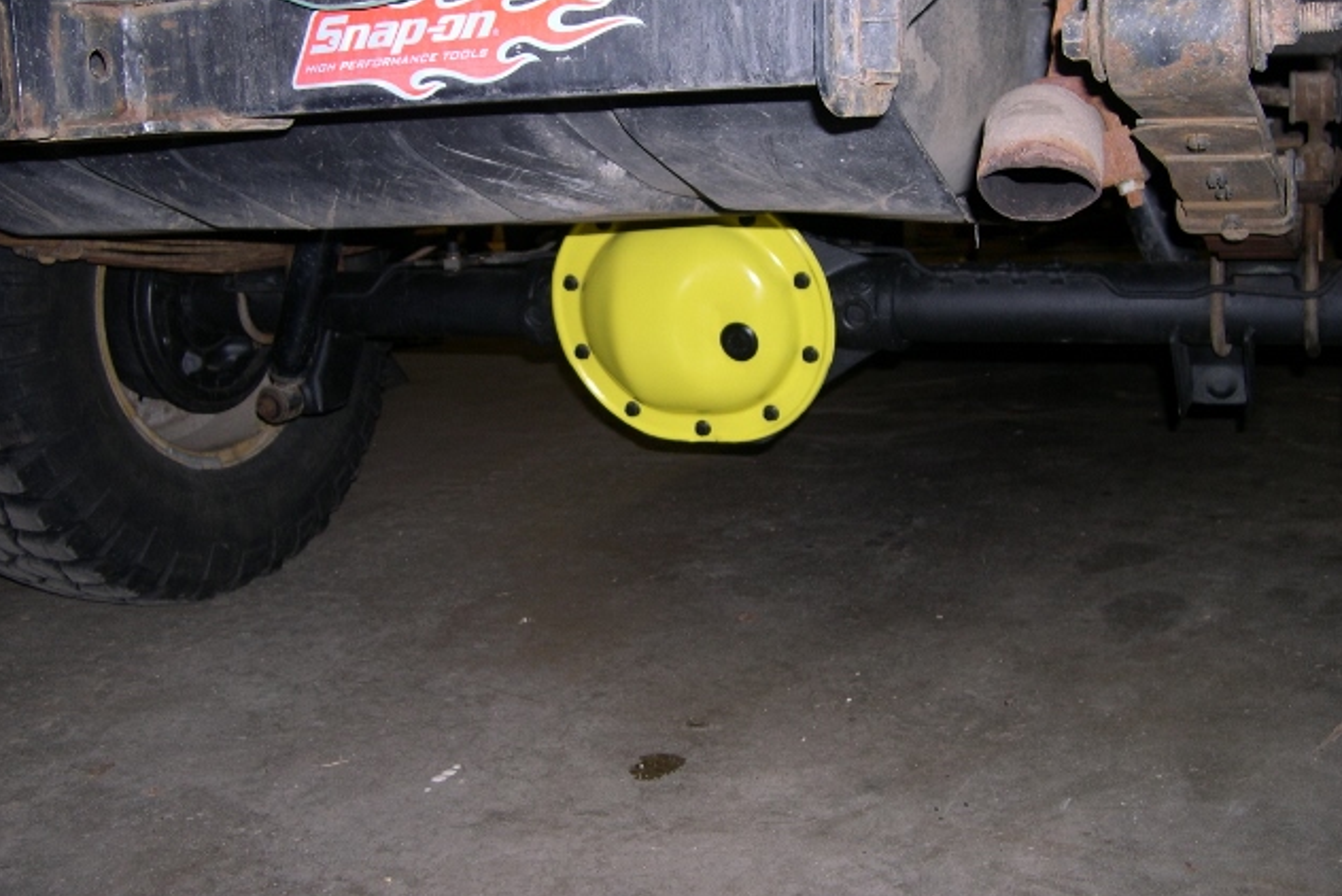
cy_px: 401
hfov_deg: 48.4
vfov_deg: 33.4
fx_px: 1492
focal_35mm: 40
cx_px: 667
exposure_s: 1/60
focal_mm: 8
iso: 100
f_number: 2.8
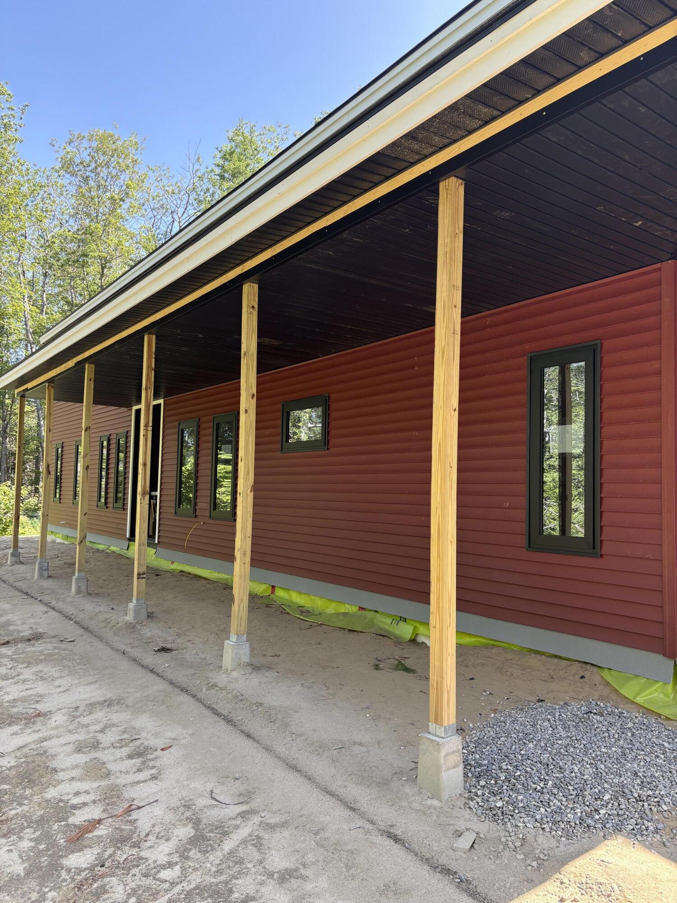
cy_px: 452
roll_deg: -1.7
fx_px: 678
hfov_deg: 53.1
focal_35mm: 26
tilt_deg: +3.4
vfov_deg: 67.3
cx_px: 338
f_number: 1.6
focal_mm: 5.96
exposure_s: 1/373
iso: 64
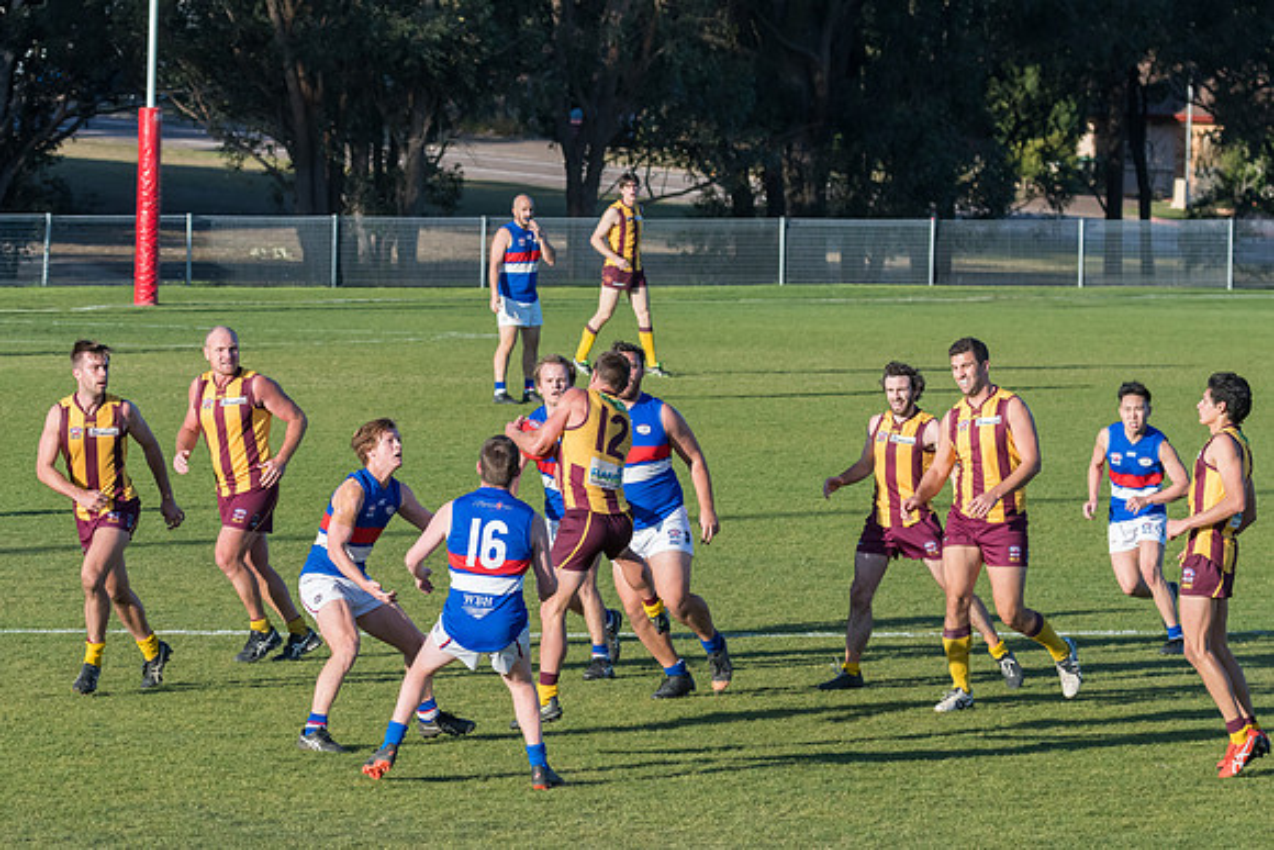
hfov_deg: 8.7
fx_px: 8403
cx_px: 637
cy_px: 425
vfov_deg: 5.8
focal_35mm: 237
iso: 800
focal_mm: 150
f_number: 8
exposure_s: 1/2000
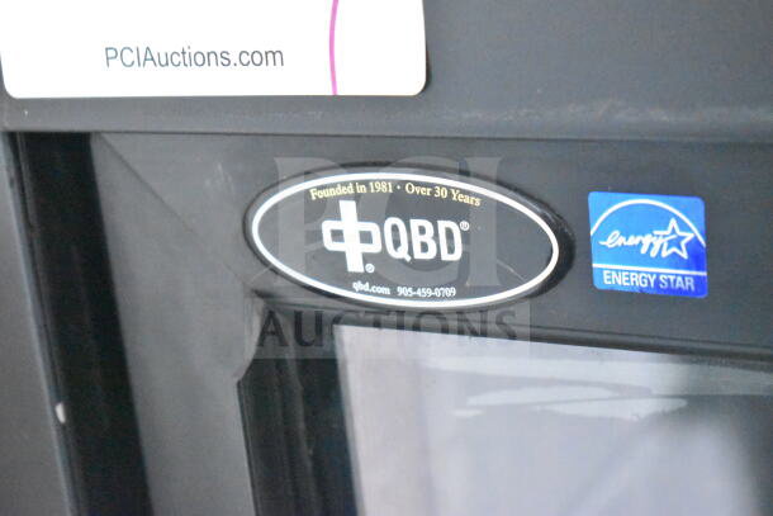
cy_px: 258
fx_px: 1772
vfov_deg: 16.6
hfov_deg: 24.6
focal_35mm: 82
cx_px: 386
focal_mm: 55
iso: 25600
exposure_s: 1/100
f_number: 5.6
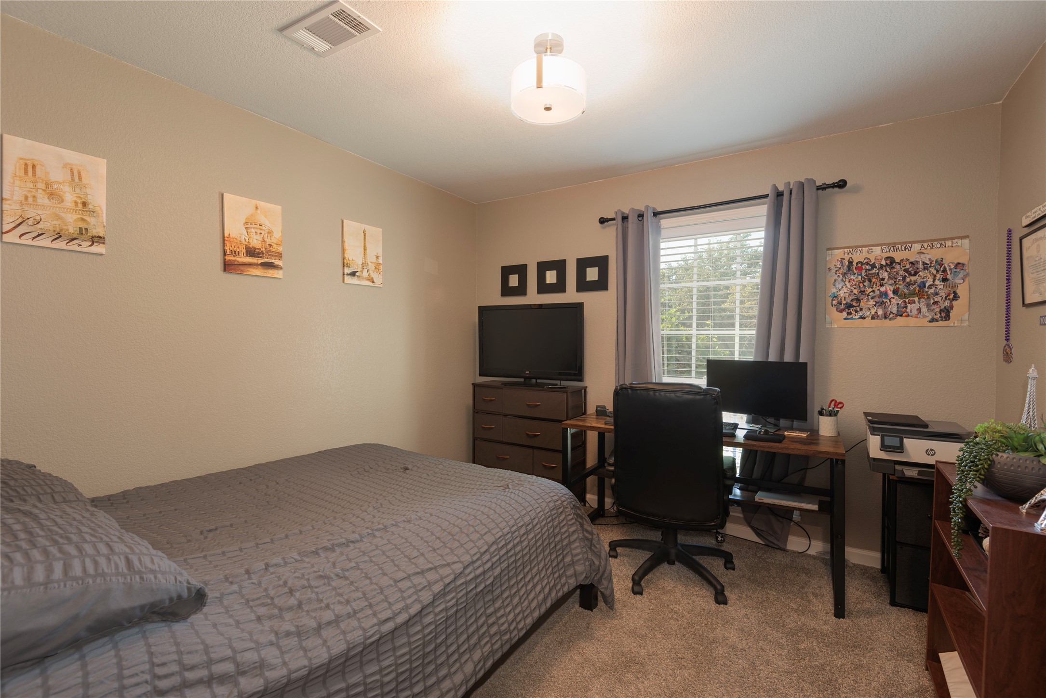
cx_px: 523
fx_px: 465
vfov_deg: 73.8
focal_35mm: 16
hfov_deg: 96.7
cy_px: 349
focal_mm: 16
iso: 100
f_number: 7.1
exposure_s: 1
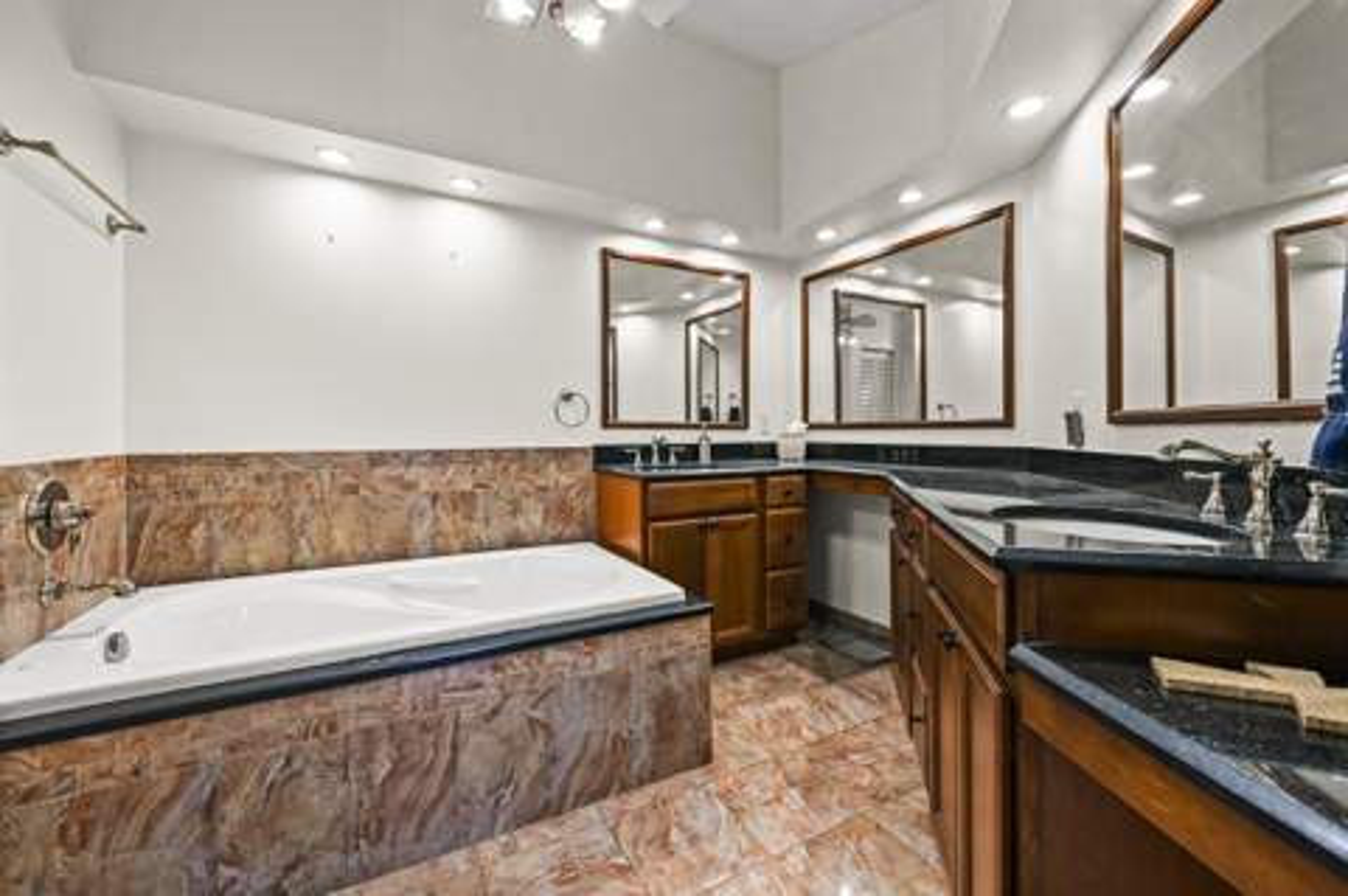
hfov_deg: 104.3
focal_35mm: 14
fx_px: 524
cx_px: 674
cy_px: 448
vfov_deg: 81.1
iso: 3200
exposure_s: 1/13
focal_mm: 14
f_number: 8
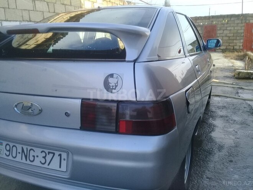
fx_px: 227
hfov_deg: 58.4
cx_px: 126
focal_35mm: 31
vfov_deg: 45.4
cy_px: 95
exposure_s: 1/228
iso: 50
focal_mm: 3.3
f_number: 2.2
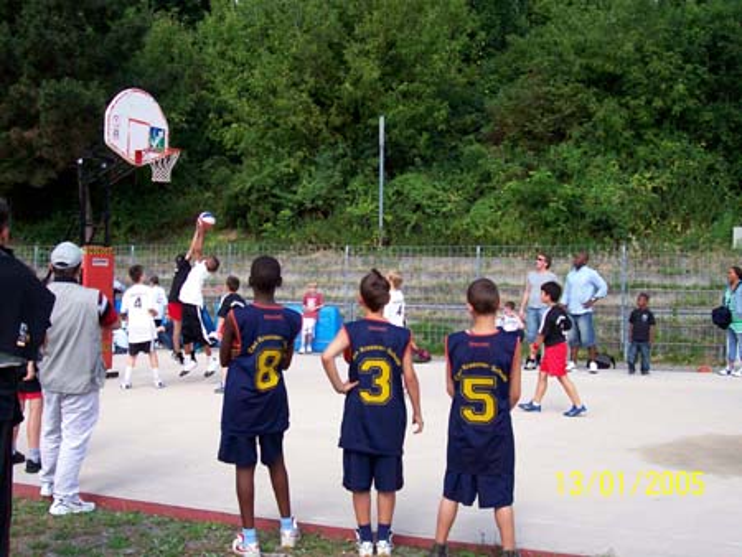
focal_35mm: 42
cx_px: 371
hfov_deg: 44.8
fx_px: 901
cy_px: 278
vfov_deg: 34.4
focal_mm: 7
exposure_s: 1/555
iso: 80
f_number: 2.9
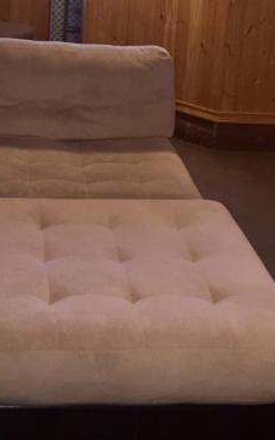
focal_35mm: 65
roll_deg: -2.6
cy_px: -19
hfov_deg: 19.8
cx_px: 64
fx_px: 779
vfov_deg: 29.1
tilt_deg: -7.4
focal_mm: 4.15
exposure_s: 1/17
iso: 125
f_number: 2.2
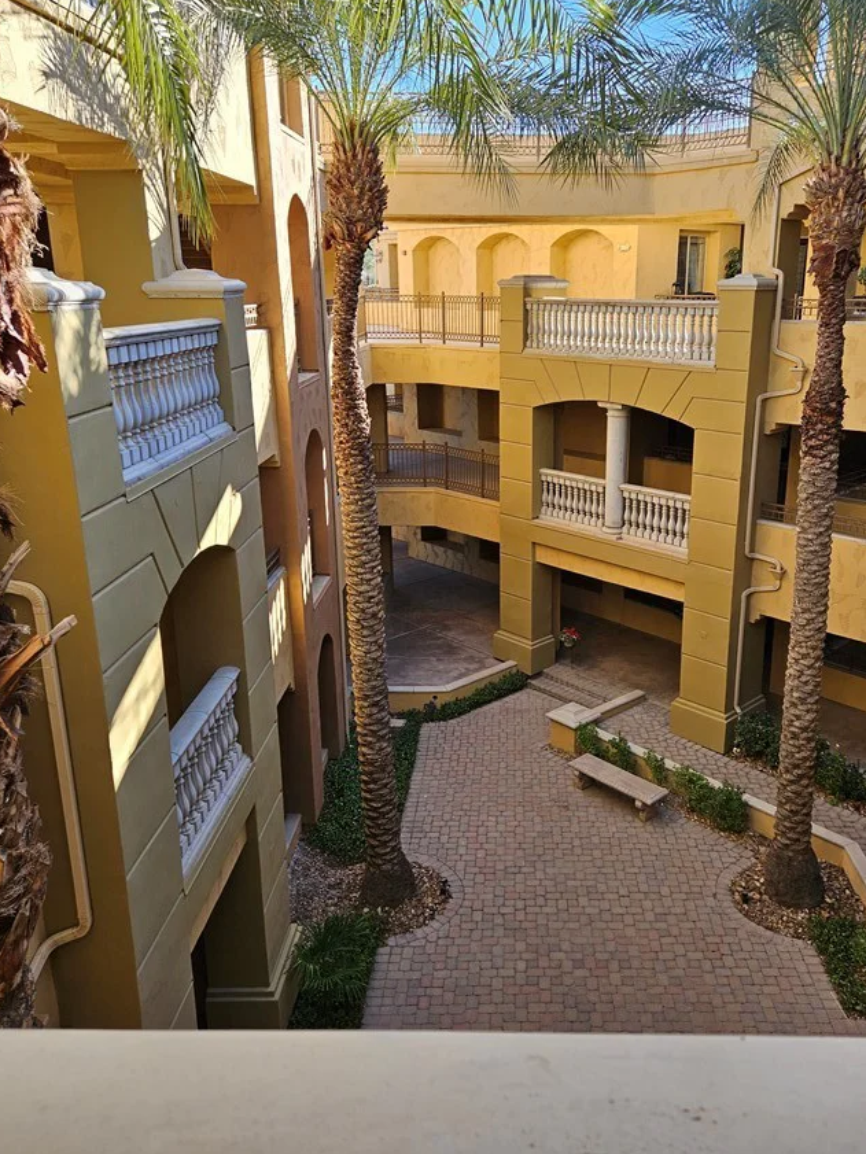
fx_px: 934
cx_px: 498
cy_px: 564
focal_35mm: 28
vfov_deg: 63.4
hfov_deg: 49.6
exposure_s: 1/229
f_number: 1.8
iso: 25
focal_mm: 5.4
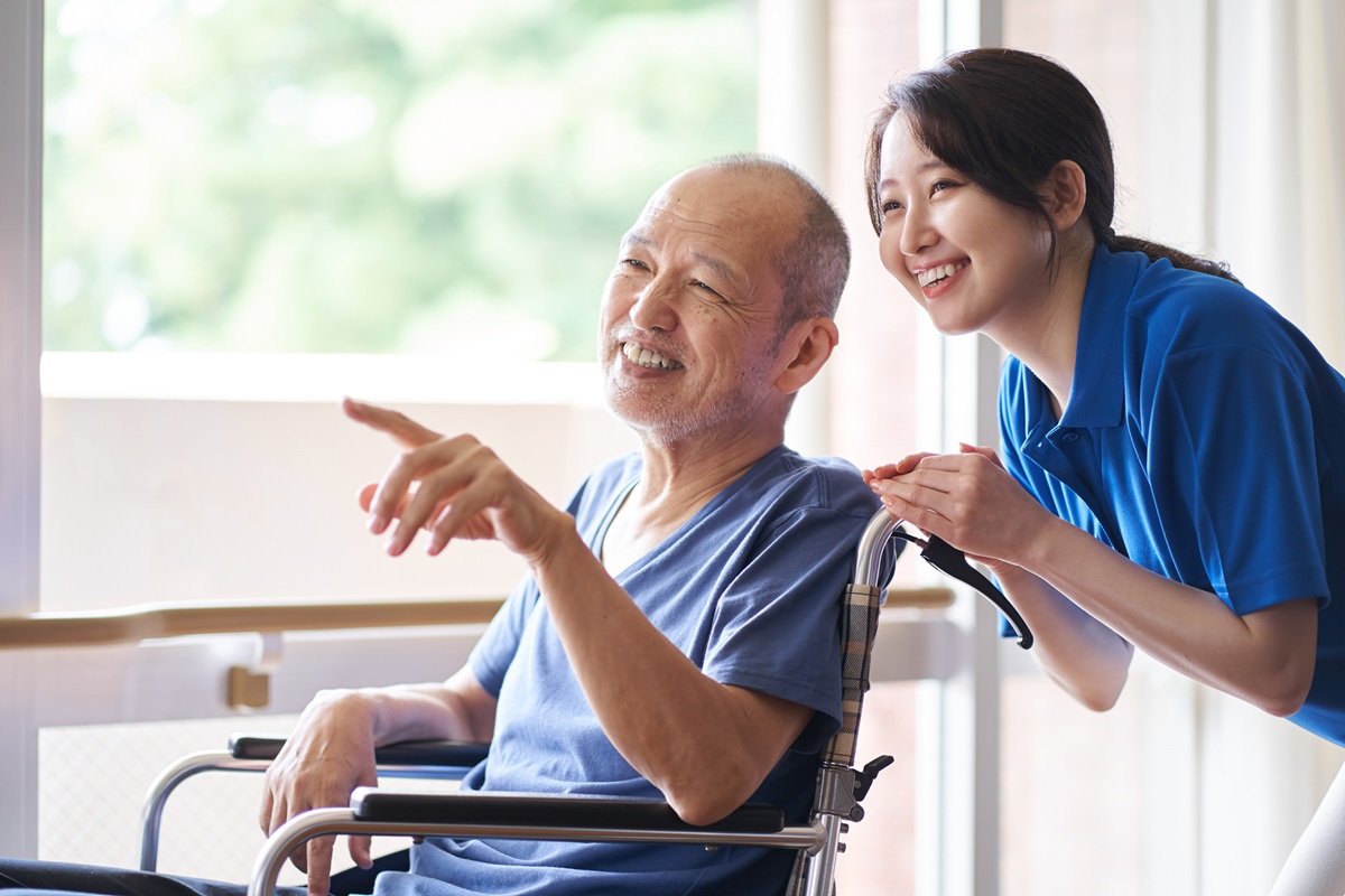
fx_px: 3175
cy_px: 448
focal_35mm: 85
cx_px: 672
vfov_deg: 16.1
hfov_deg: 23.9
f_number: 2.2
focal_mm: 85
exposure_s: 1/125
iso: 250
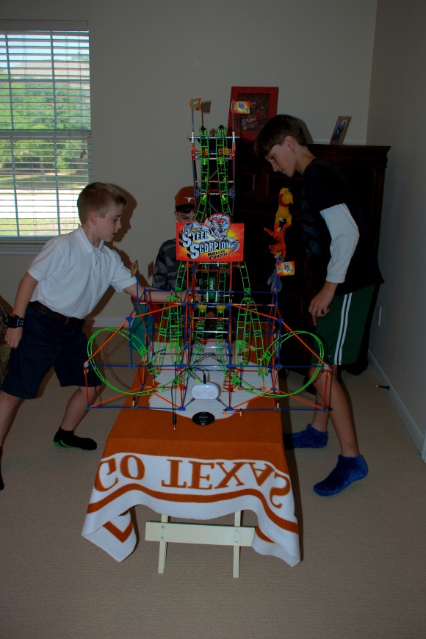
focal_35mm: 33
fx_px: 586
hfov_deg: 40.0
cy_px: 306
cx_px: 221
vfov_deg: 57.2
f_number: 3.8
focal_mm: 20
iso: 200
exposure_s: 1/60
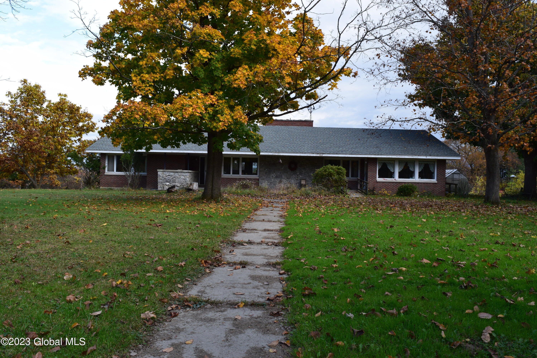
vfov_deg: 47.9
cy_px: 179
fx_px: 403
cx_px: 268
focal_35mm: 27
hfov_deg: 67.4
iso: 400
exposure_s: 1/250
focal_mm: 18
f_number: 10
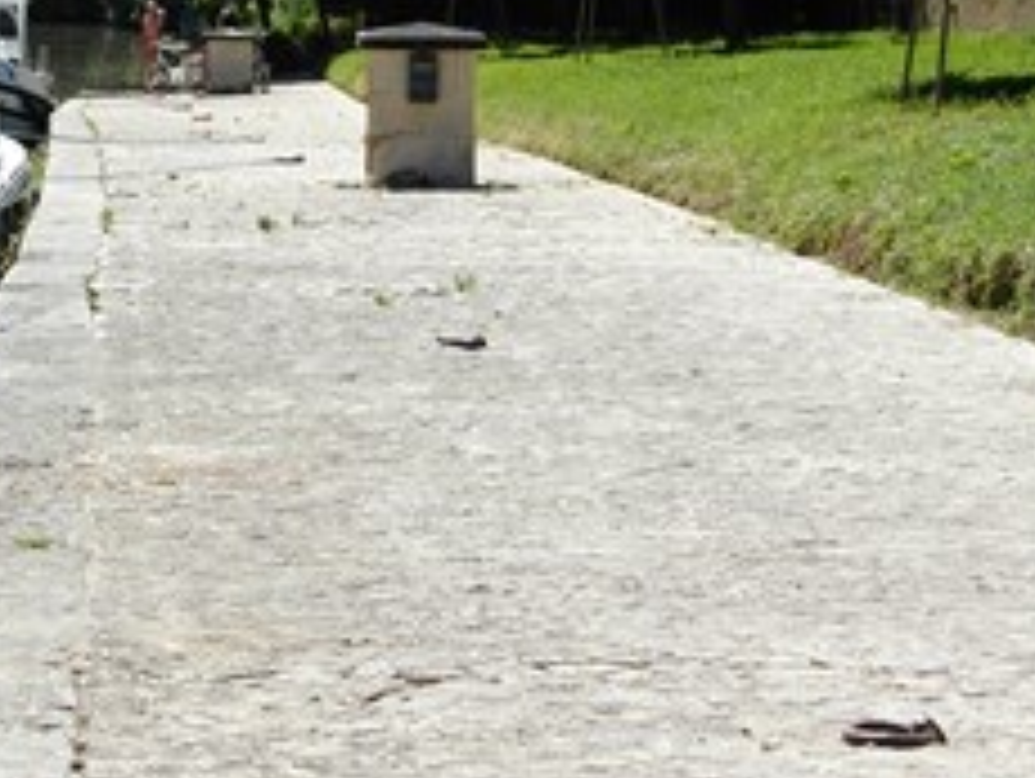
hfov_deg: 14.1
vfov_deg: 10.6
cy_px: -29
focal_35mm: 139
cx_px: 202
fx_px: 4160
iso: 100
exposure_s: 1/750
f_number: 4
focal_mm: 11.4
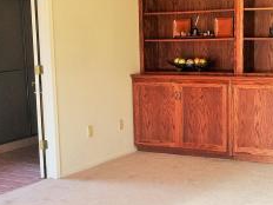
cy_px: 143
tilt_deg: -10.8
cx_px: 107
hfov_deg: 24.4
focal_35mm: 80
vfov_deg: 18.4
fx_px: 631
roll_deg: +1.6
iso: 32
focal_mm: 4.15
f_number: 2.2
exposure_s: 1/40
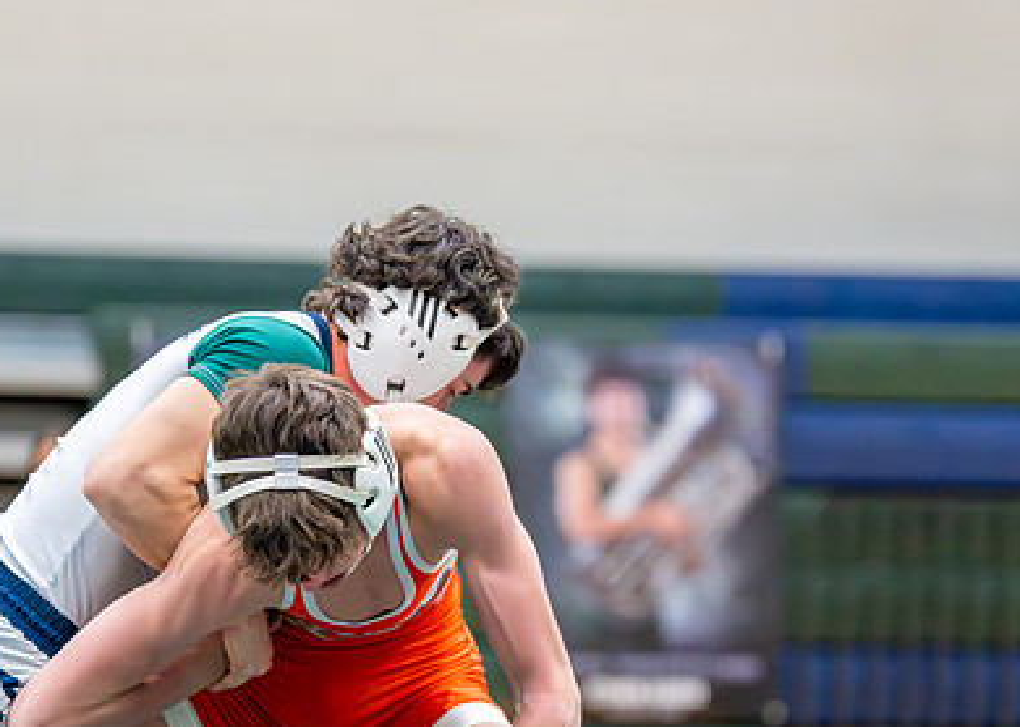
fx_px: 6629
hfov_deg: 8.8
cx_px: 480
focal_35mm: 229
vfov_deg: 6.3
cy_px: 565
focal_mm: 127
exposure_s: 1/1000
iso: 6400
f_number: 2.8
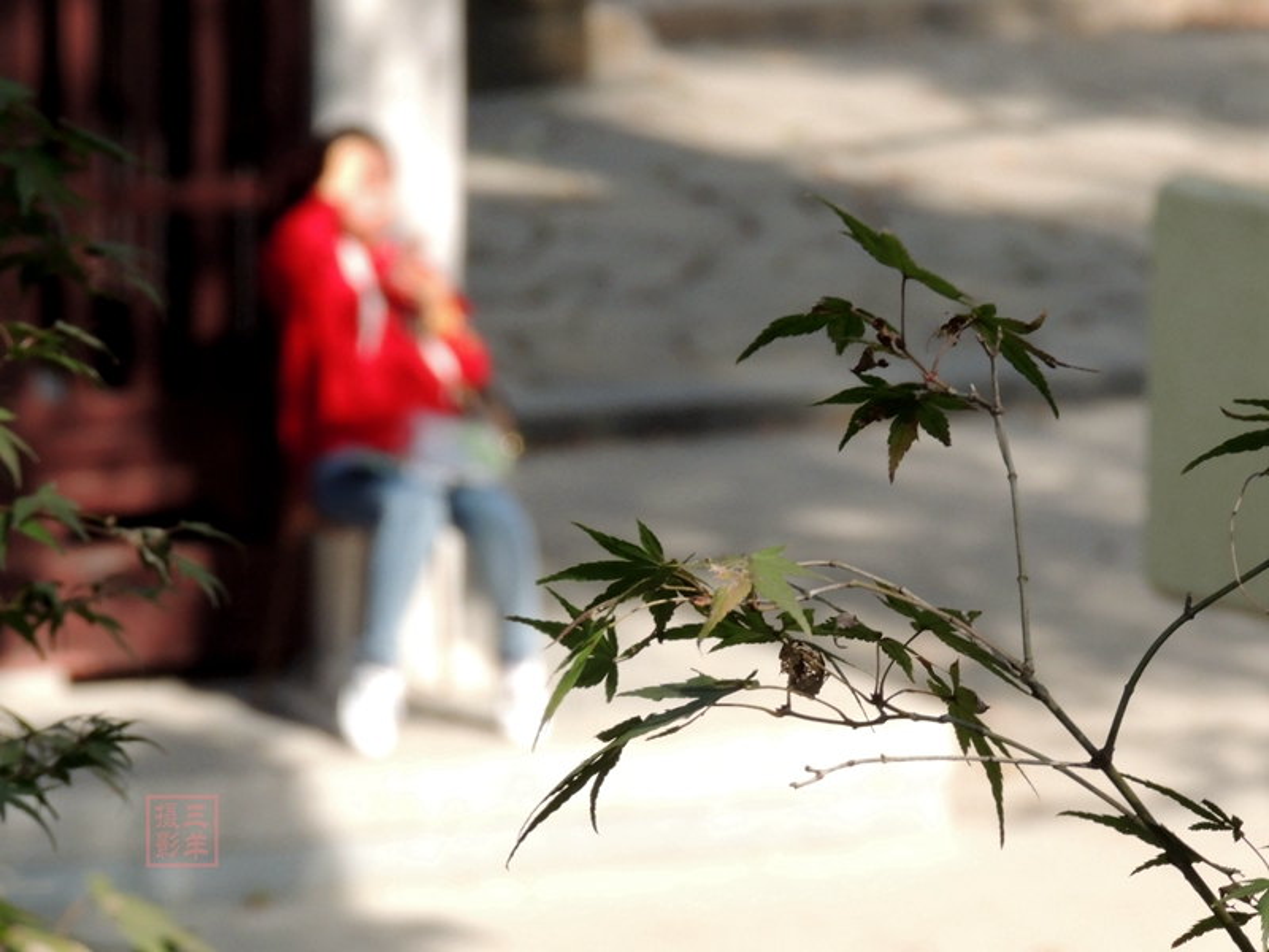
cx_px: 634
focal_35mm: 325
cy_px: 476
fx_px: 11914
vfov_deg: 4.6
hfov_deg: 6.1
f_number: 7.6
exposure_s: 1/320
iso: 400
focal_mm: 57.9
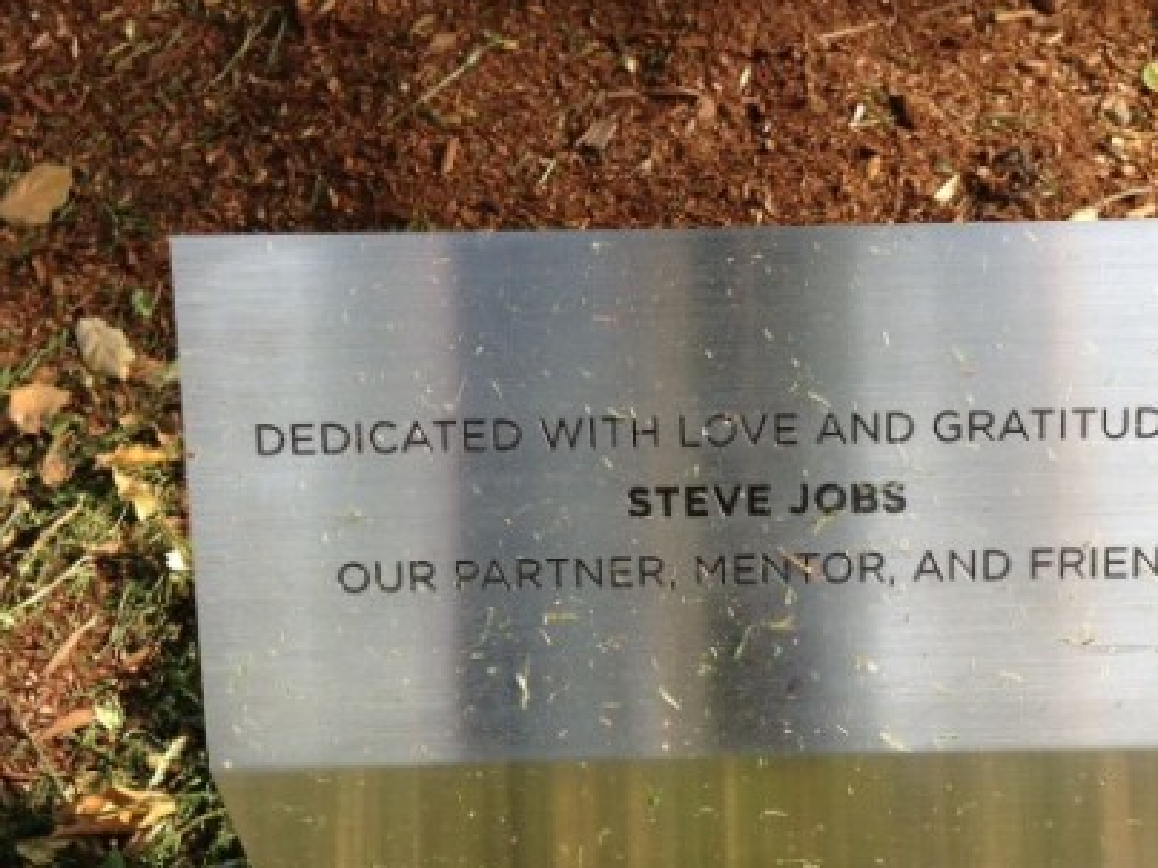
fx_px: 1639
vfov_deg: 29.6
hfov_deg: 38.7
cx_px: 719
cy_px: 519
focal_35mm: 49
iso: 50
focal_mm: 4.13
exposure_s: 1/511
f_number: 2.4
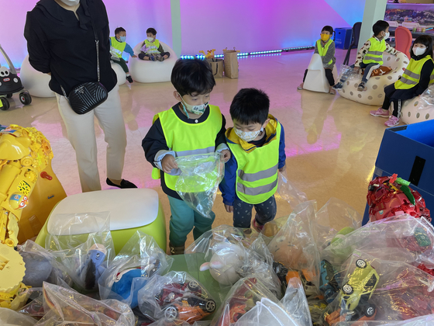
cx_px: 217
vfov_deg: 53.1
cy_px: 163
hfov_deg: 67.3
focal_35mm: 26
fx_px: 326
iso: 50
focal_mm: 4.2
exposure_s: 1/61
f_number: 1.6
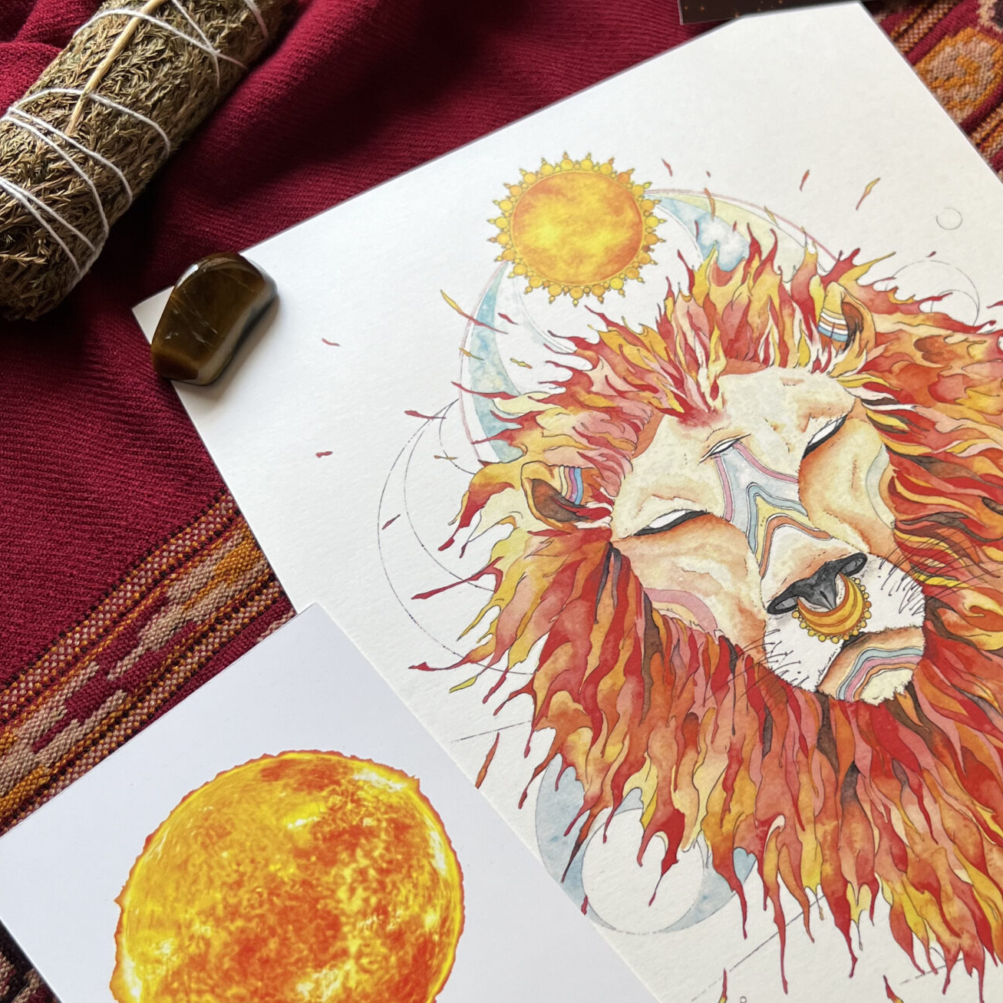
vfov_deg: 37.5
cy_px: 524
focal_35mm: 45
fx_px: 1475
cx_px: 733
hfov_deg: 36.8
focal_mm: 5.7
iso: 64
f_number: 1.5
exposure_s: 1/121
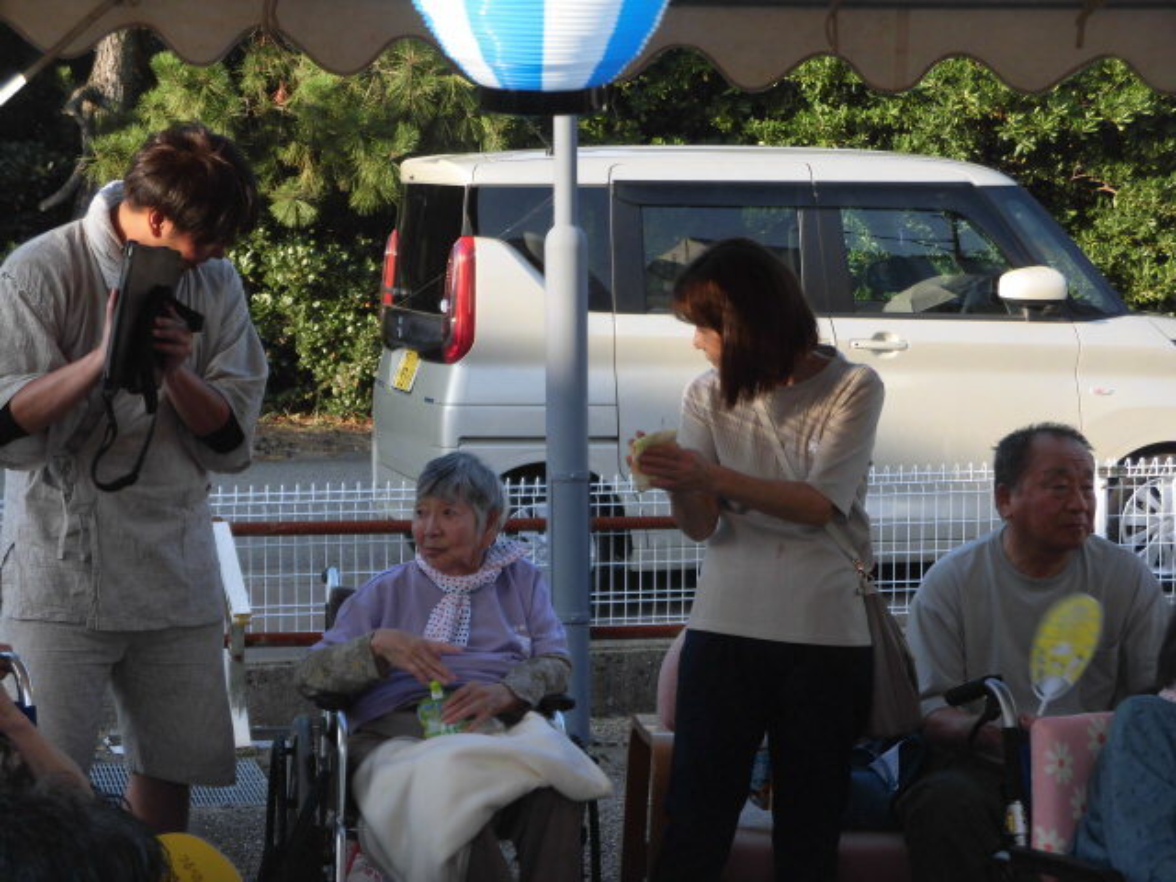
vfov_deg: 16.4
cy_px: 441
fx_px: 3058
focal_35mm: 90
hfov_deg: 21.8
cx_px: 588
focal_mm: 16.15
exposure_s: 1/160
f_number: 4.7
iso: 100
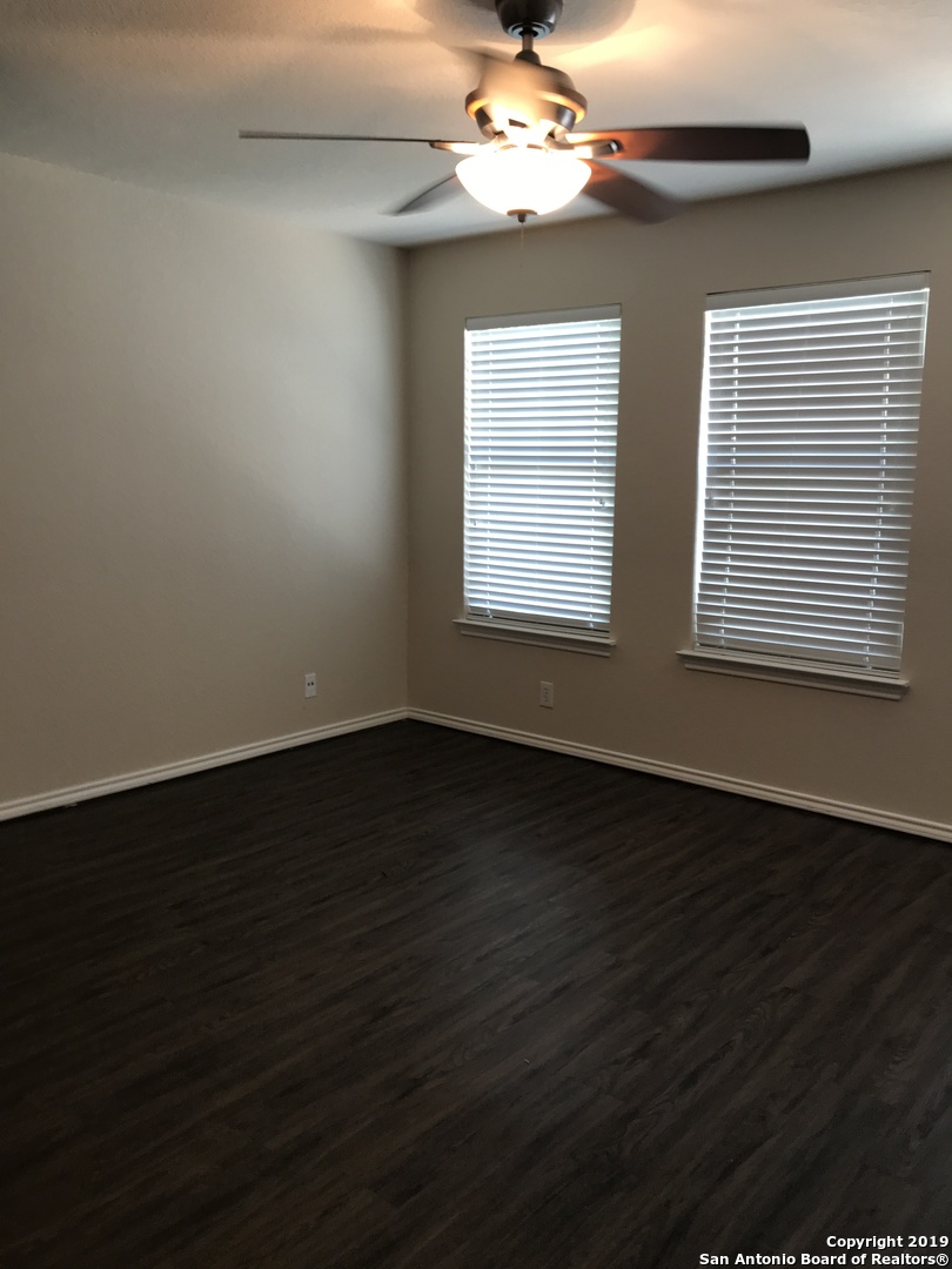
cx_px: 476
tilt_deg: -9.1
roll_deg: +1.6
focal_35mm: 28
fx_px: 1027
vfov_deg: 63.4
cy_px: 634
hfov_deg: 49.7
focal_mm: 3.99
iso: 32
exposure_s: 1/30
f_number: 1.8
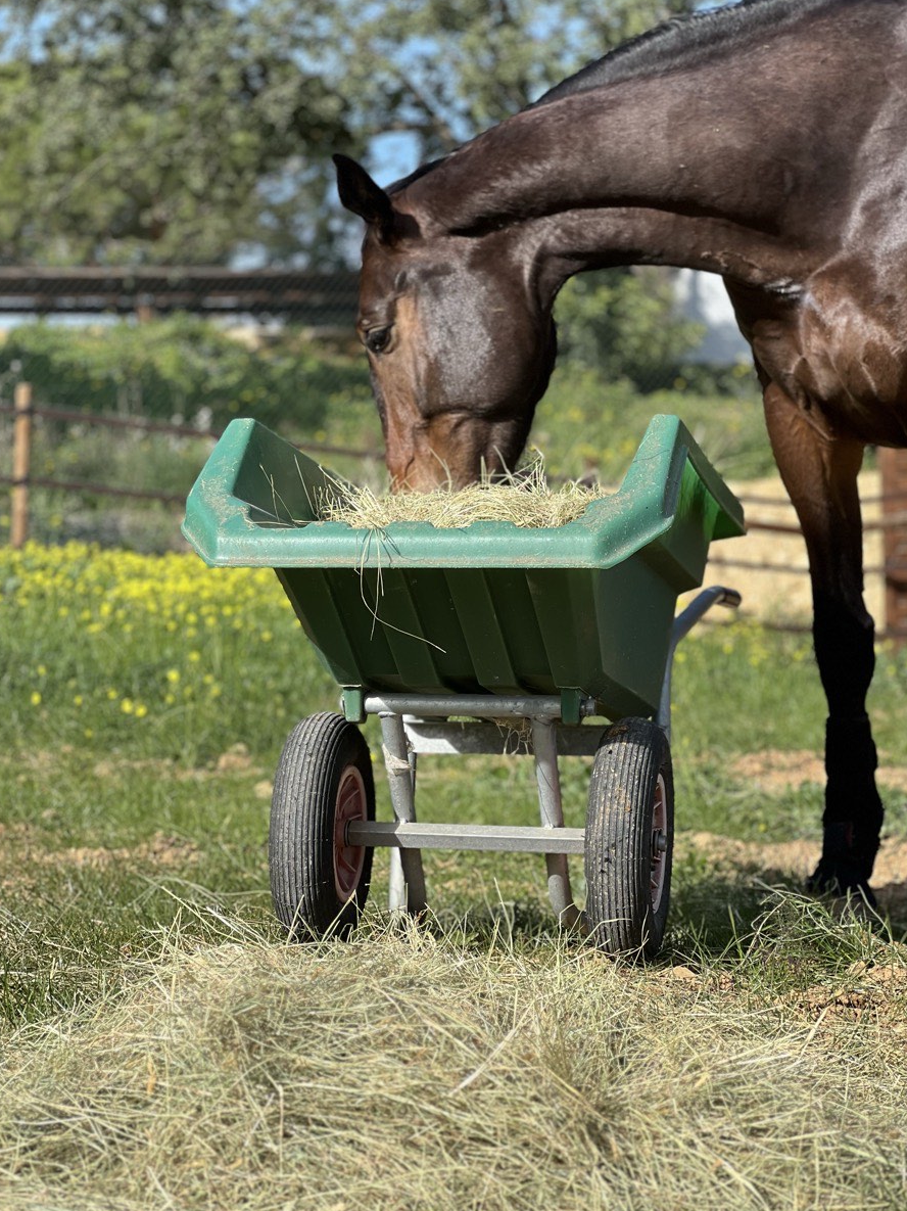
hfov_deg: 18.9
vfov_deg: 25.0
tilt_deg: +1.1
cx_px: 452
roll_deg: +0.2
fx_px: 2726
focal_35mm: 78
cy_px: 603
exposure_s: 1/459
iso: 32
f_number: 2.8
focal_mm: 9
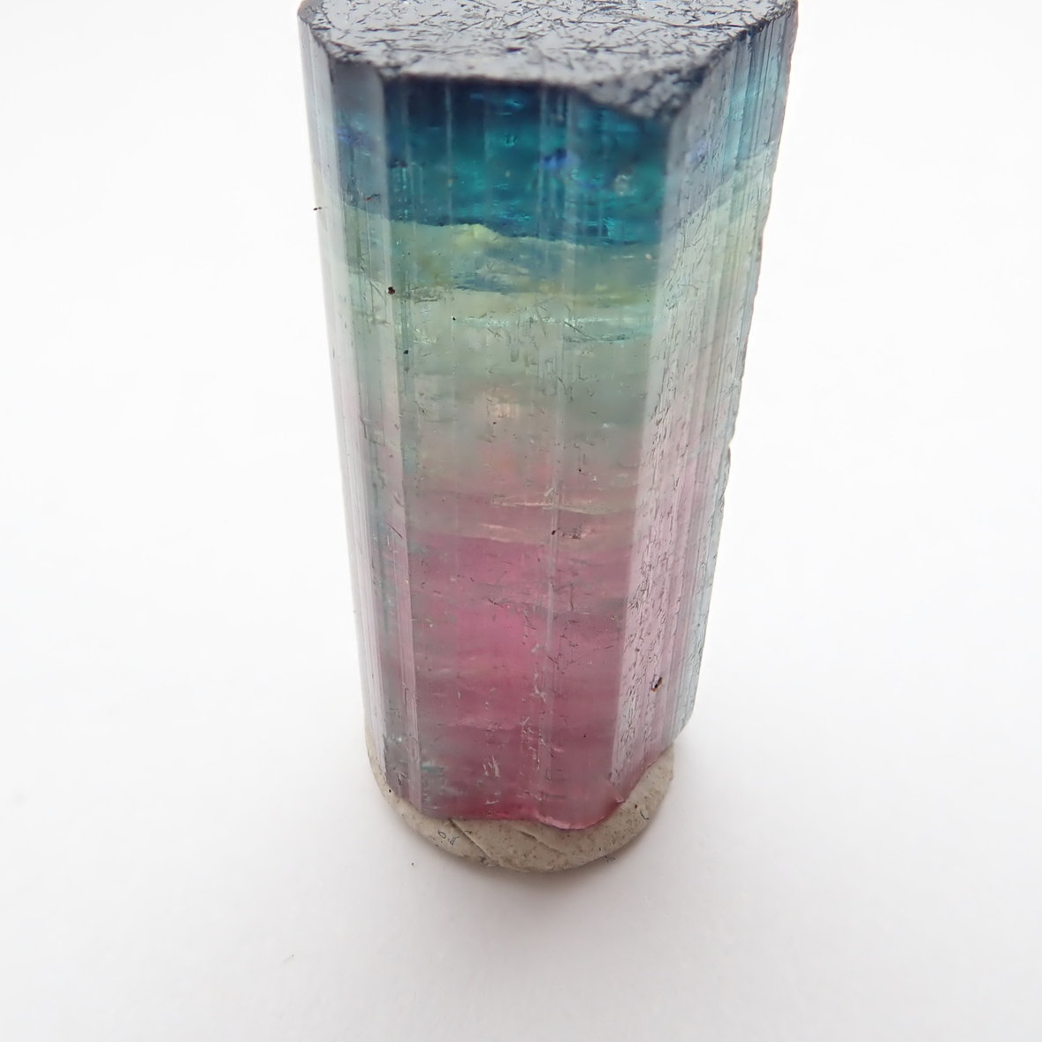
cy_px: 461
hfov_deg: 46.0
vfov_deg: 46.0
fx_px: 1226
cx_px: 515
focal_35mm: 36
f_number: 3.2
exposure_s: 1/125
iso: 100
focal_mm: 5.5
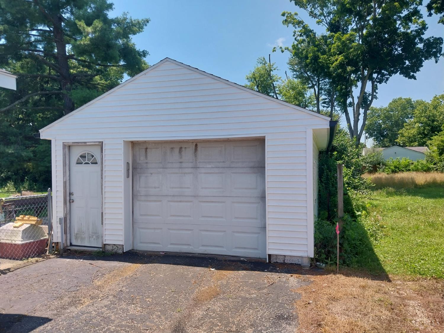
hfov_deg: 67.3
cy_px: 166
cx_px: 222
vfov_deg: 53.1
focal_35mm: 26
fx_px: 333
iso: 20
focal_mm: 4
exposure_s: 1/475
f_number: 1.8
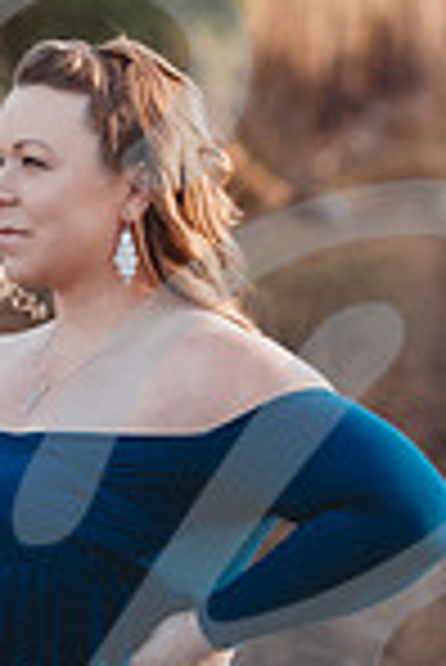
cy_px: 684
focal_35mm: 258
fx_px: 4783
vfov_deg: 7.9
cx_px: -18
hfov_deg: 5.3
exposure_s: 1/200
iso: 100
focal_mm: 85
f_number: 2.8
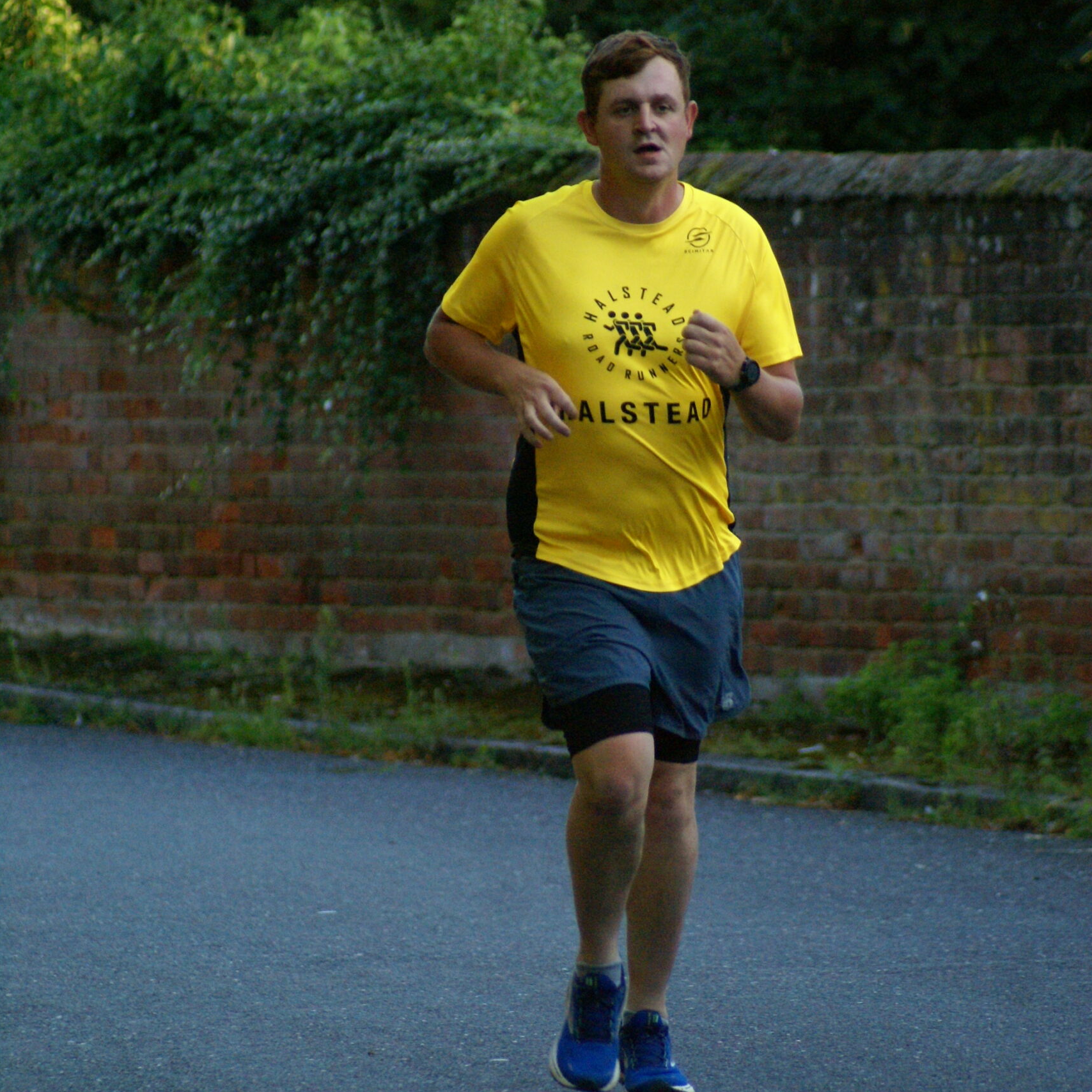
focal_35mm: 478
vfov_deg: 3.7
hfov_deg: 3.7
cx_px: 546
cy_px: 644
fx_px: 17060
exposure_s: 1/320
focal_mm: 250
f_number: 5.6
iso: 800
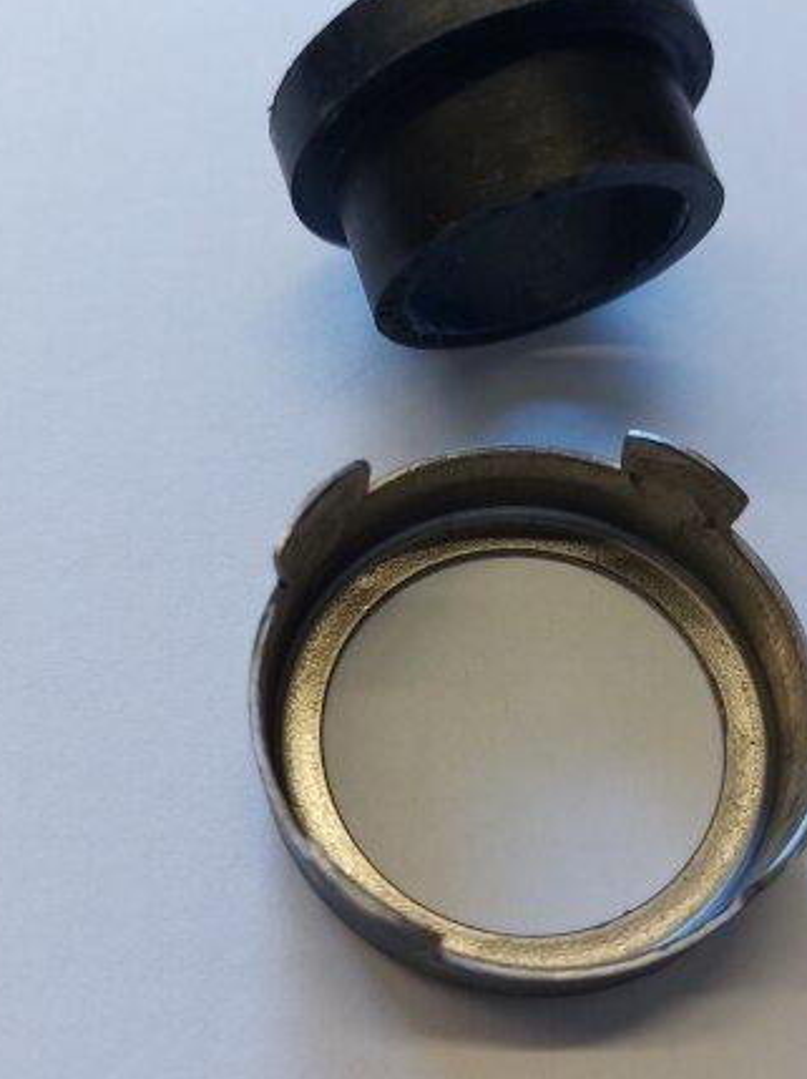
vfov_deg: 52.6
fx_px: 1090
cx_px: 488
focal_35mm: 35
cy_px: 566
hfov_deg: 40.4
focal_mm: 5.23
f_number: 1.8
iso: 200
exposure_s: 1/50
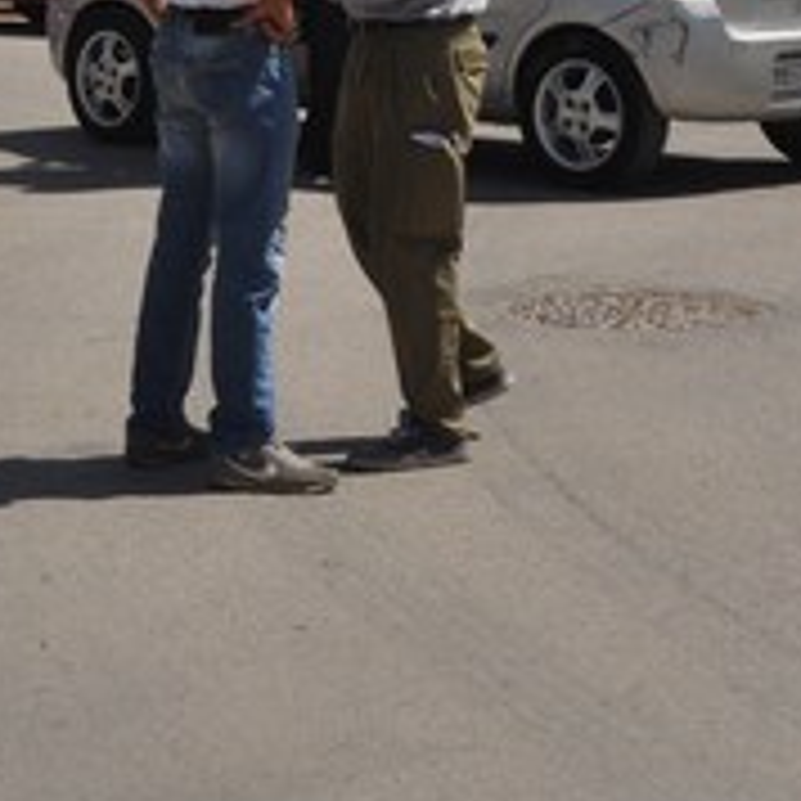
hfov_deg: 13.0
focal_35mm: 128
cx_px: -320
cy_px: -101
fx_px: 3351
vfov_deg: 13.3
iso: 200
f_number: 9
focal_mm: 28
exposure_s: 1/400
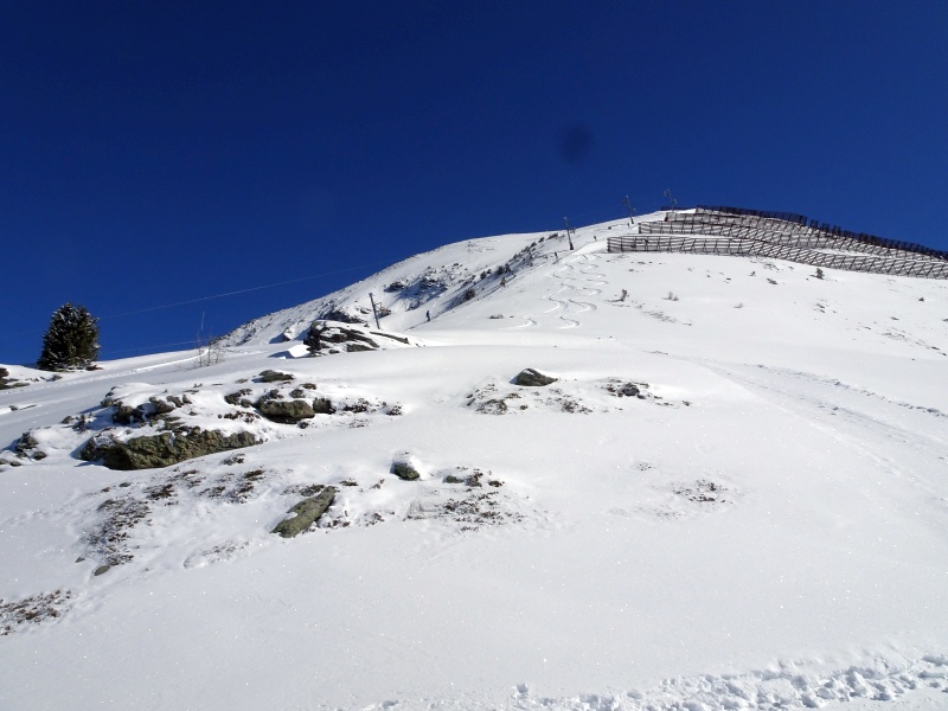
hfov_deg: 71.6
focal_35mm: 24
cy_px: 356
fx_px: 657
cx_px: 474
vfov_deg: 56.8
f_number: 5
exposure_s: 1/2000
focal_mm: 4.1
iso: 80
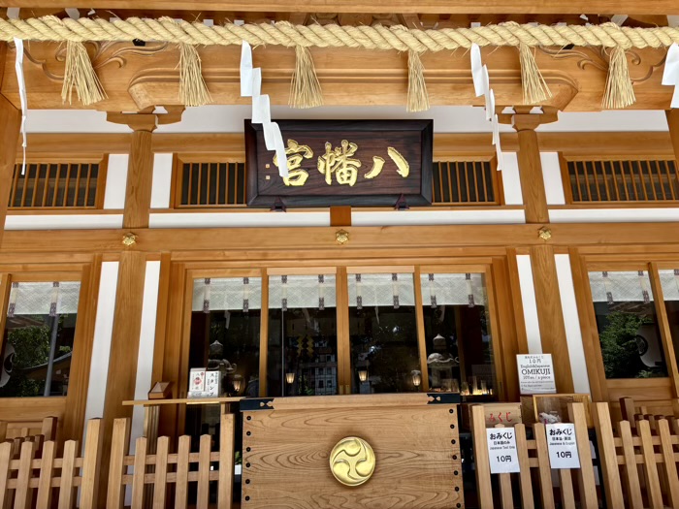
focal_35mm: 26
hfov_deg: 67.3
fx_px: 510
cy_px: 254
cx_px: 340
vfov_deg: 53.1
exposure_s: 1/587
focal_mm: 5.96
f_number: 1.6
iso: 50
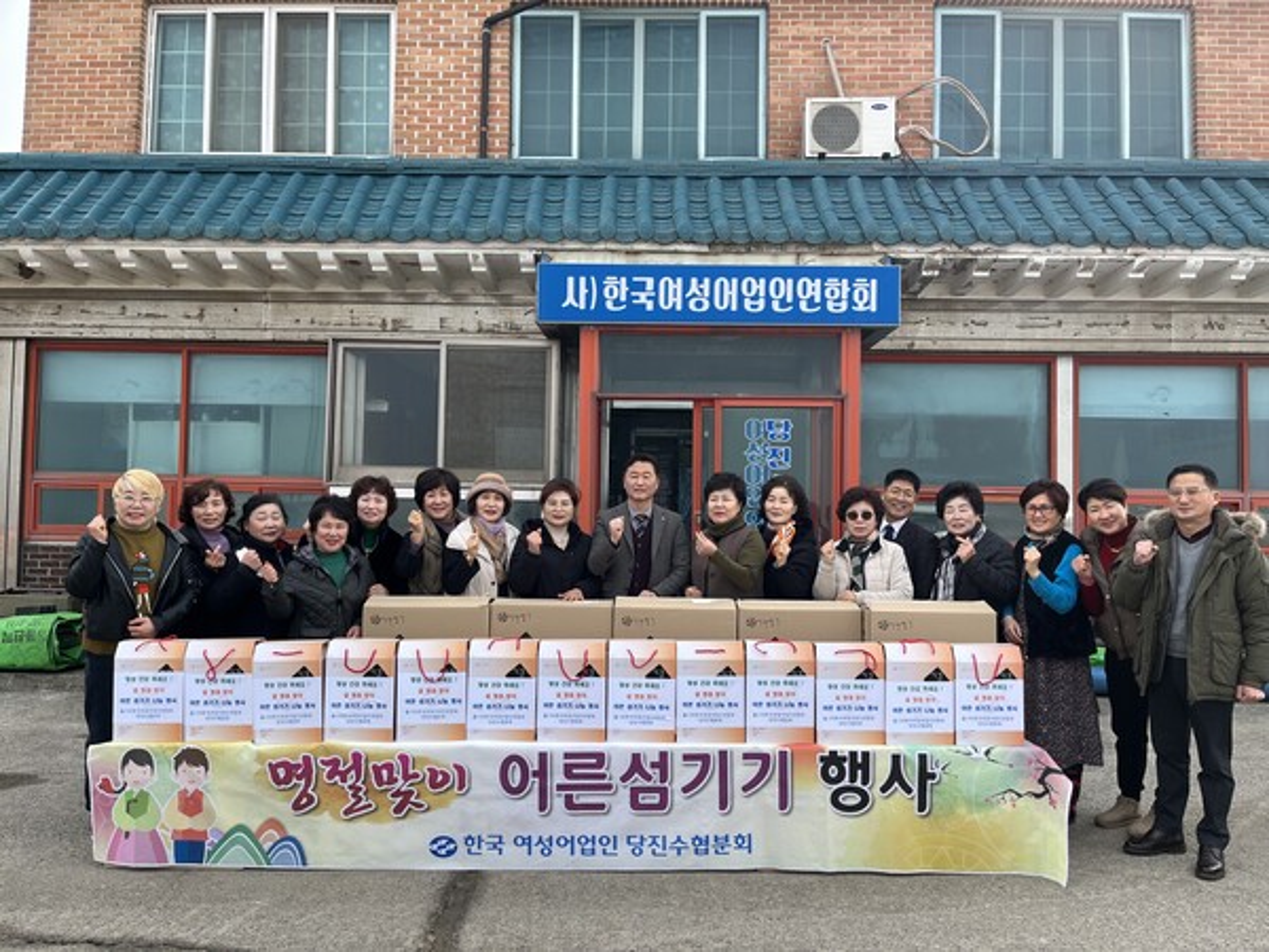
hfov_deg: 67.3
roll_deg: -0.8
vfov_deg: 53.1
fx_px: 953
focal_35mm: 26
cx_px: 634
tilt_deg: +1.0
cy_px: 476
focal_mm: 5.1
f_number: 1.6
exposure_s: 1/1000
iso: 50
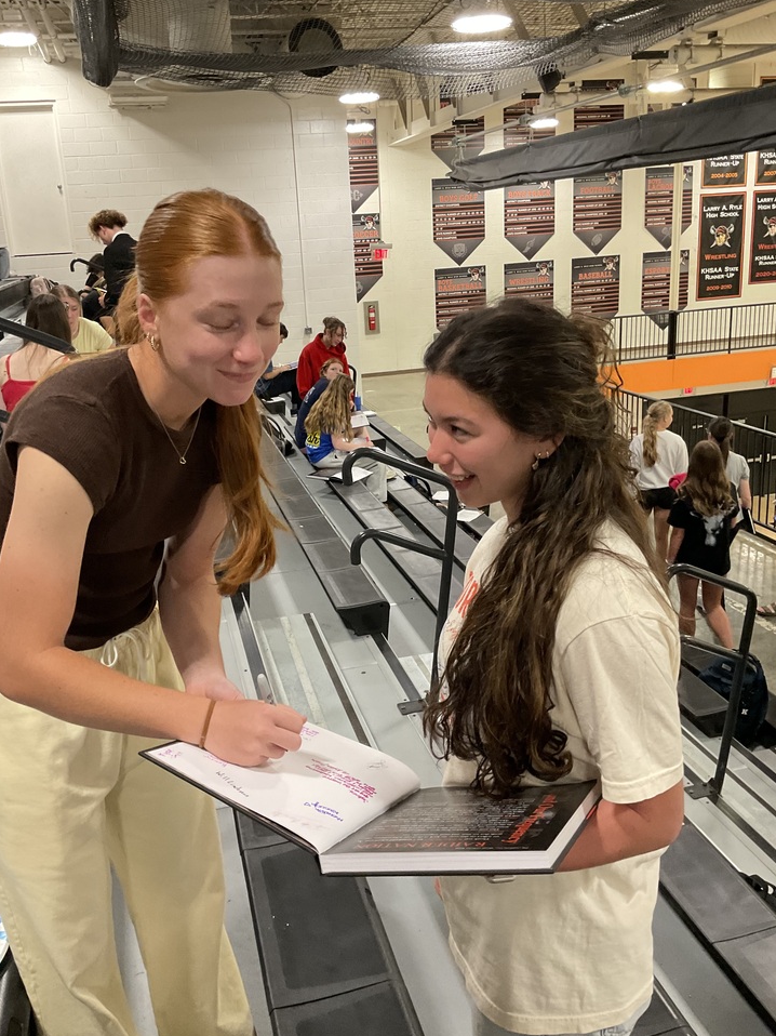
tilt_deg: -15.0
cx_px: 362
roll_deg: +1.4
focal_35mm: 31
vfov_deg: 58.3
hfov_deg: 45.4
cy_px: 496
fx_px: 927
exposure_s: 1/60
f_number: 1.8
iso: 125
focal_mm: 3
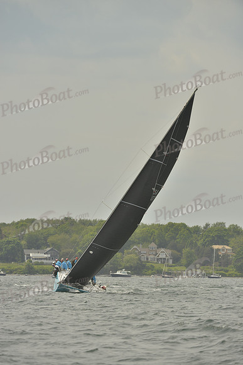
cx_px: 122
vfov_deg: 6.6
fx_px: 3137
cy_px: 182
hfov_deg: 4.4
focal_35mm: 310
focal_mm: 310
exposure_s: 1/1250
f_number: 7.1
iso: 280
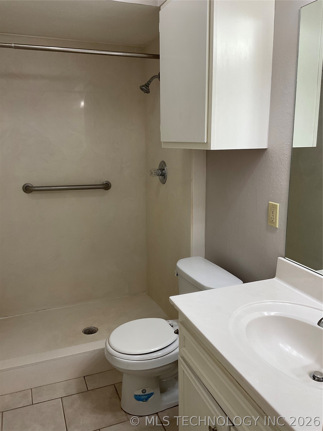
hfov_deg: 48.2
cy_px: 216
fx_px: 361
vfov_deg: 61.7
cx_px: 162
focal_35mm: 29
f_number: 1.8
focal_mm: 3
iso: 64
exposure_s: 1/120
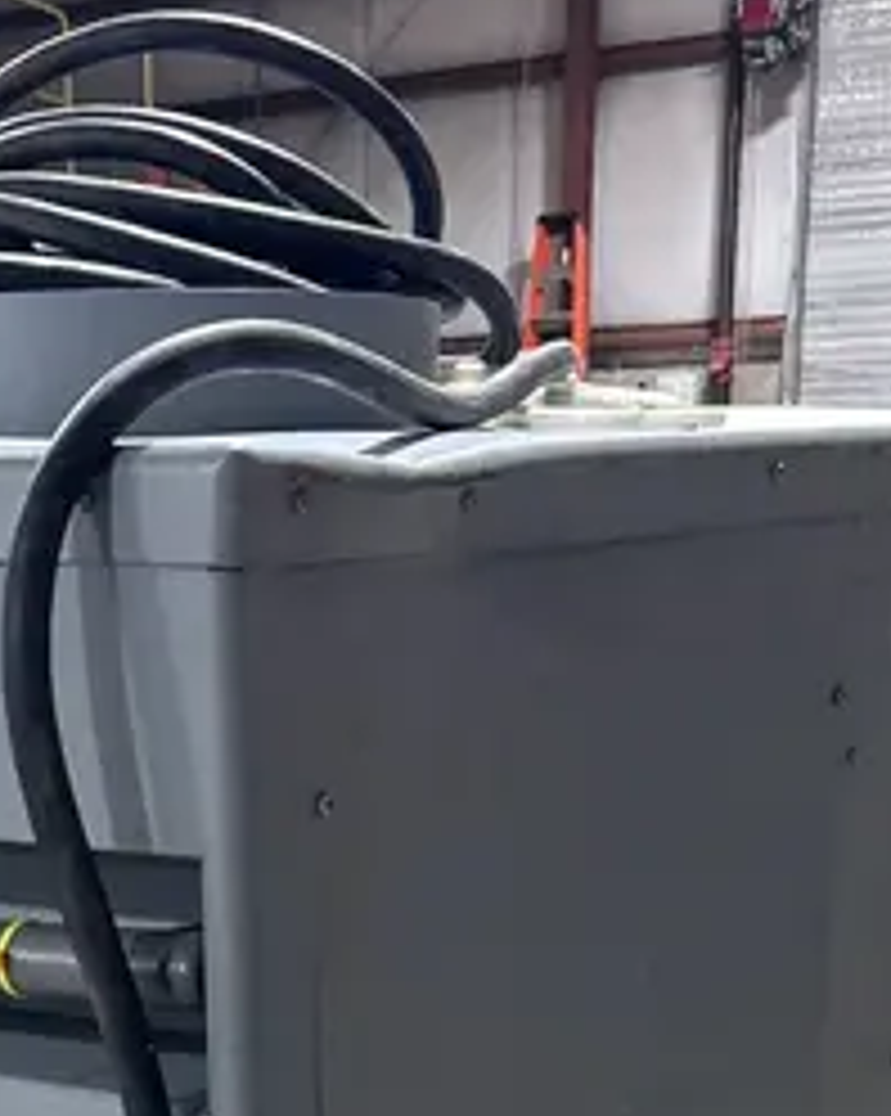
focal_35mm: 75
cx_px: 238
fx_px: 2475
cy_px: 1442
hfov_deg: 20.3
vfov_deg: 22.7
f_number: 1.5
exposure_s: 1/60
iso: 250
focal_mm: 5.7
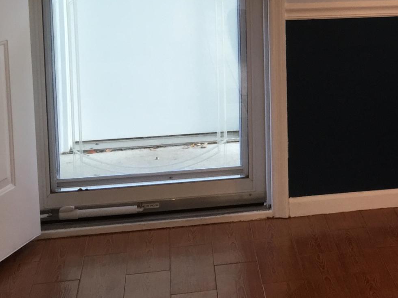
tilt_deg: -8.4
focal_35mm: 89
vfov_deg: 16.4
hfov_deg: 19.6
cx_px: 564
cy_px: 30
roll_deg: -1.2
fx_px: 1023
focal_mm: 4.15
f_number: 2.2
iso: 32
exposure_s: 1/30
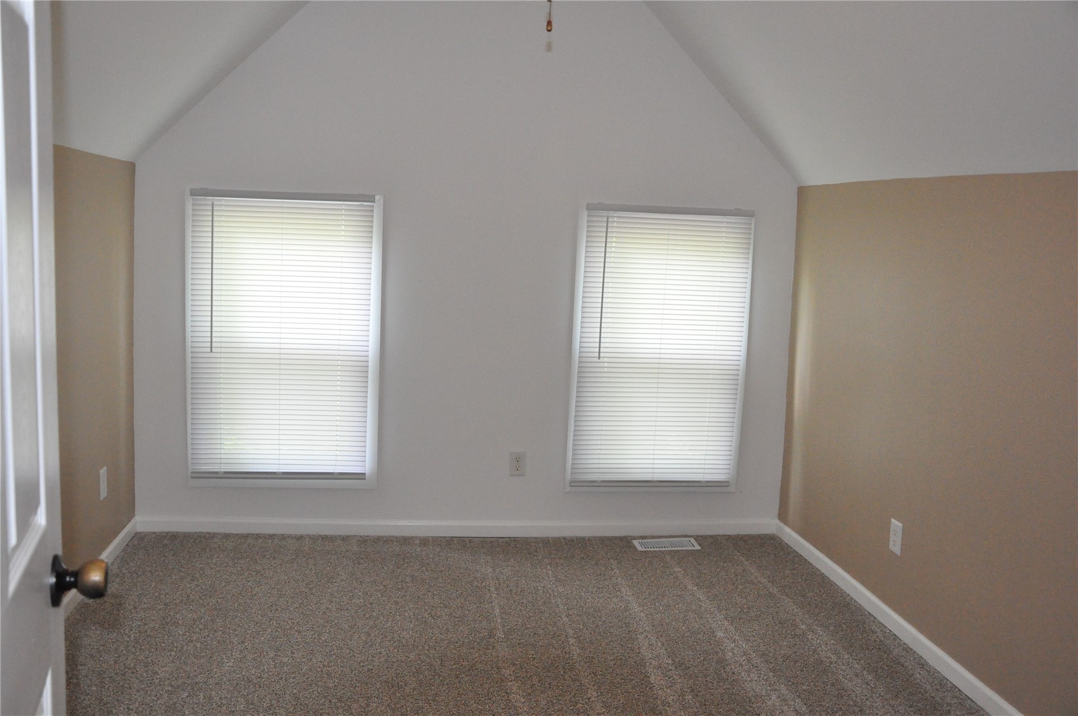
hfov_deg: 59.6
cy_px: 358
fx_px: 942
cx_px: 539
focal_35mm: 32
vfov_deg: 41.6
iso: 3200
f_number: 5.6
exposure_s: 1/200
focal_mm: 21
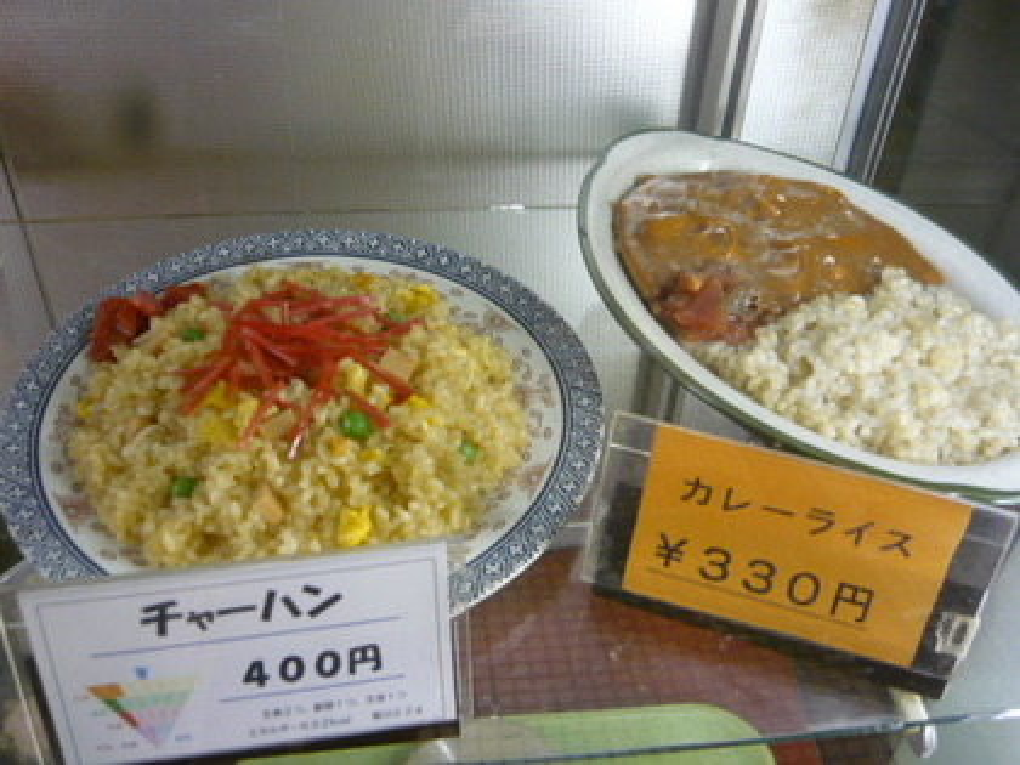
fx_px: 972
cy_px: 382
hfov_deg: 55.4
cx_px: 510
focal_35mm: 33
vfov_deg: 42.9
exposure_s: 1/30
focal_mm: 5.5
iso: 250
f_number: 2.8
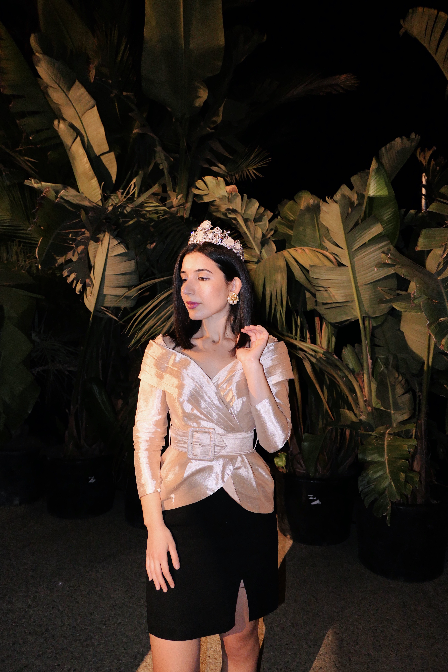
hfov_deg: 53.1
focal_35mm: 24
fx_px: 448
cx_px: 224
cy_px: 336
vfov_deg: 73.7
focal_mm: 8.8
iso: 800
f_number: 1.4
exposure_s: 1/60
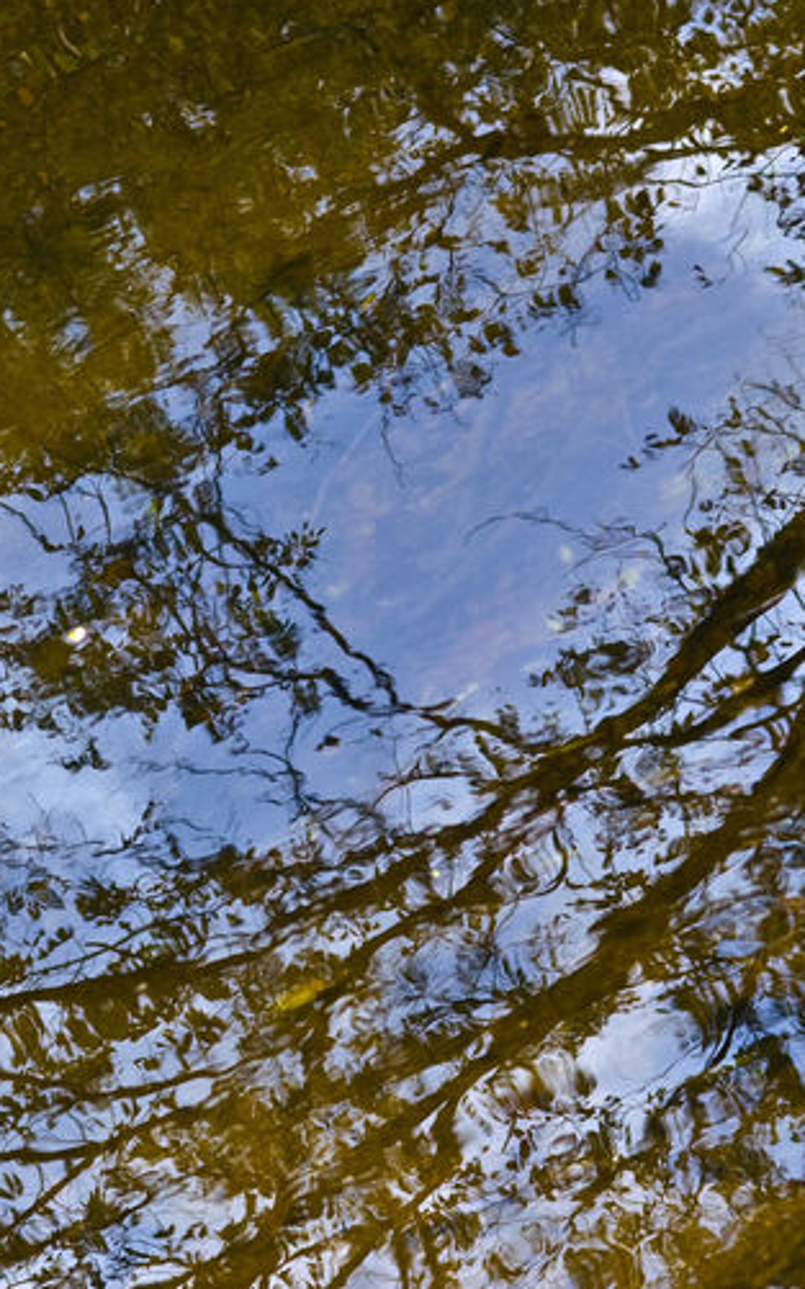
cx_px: -51
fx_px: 8178
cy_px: 652
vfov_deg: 9.0
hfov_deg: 5.6
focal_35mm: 233
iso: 200
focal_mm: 85
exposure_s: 1/400
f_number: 5.6
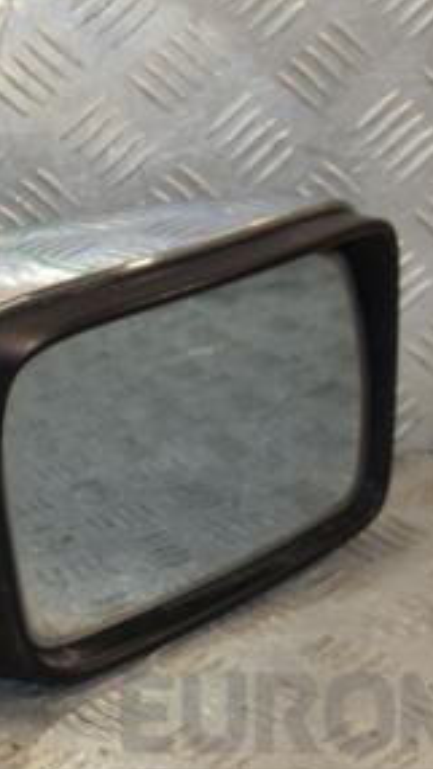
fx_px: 3021
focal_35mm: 148
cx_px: 70
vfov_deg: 14.5
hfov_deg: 8.2
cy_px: 355
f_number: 5.6
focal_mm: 45
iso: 800
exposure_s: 1/200
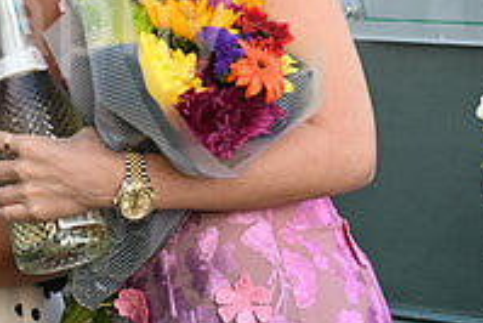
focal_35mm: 320
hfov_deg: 6.4
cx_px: -78
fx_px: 4296
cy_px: -98
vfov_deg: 4.3
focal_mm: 110
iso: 1000
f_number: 5.6
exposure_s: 1/250
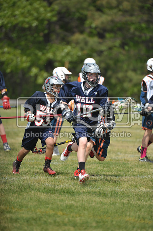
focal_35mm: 360
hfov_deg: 3.8
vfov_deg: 5.7
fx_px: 2298
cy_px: 116
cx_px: 76
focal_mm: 360
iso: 640
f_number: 4
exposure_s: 1/3200
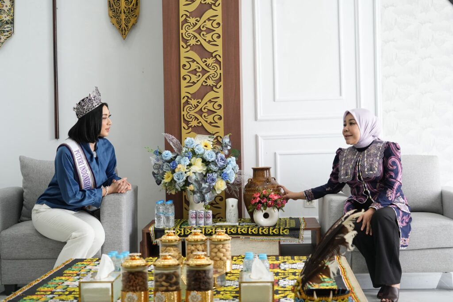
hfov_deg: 32.4
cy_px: 151
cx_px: 226
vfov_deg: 21.9
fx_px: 780
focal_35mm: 62
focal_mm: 62
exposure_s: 1/100
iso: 1600
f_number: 6.3
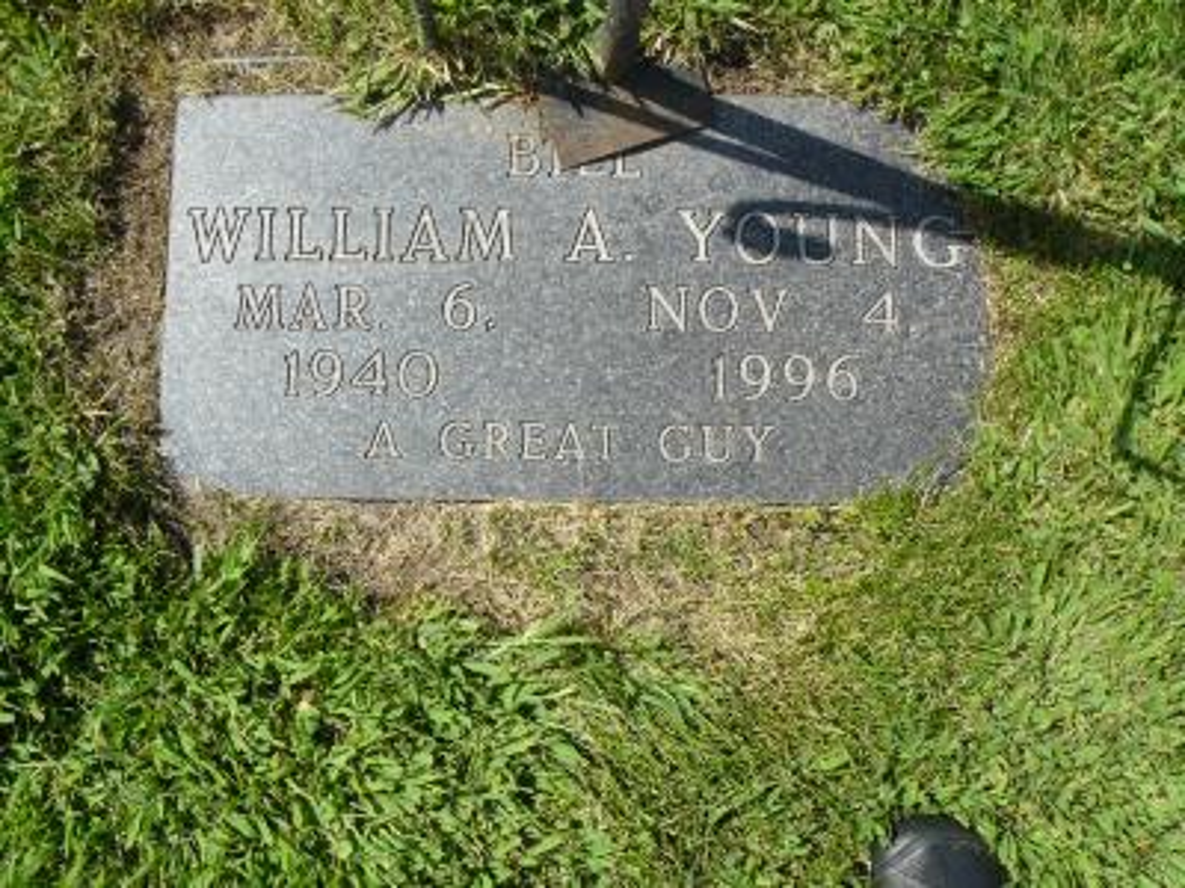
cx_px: 592
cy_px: 444
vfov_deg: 39.7
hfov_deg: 51.4
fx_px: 1232
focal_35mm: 36
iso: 100
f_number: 5.6
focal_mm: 6
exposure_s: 1/320
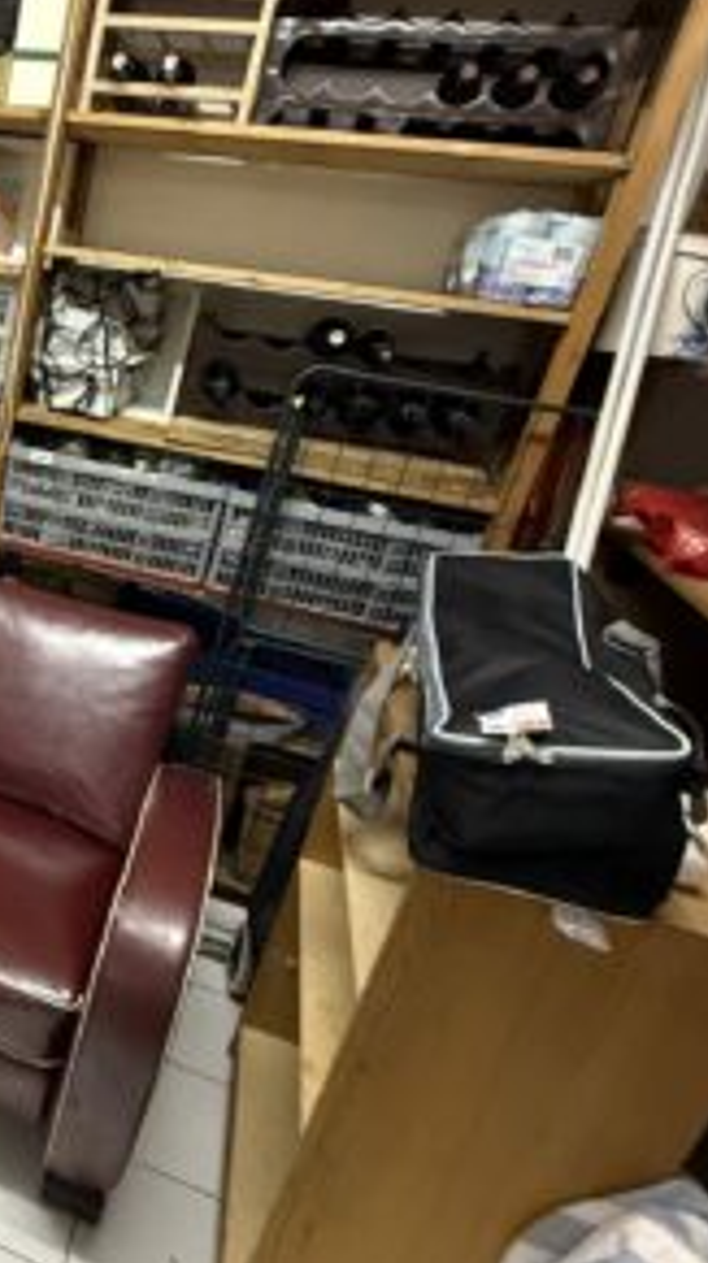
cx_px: -126
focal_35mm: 21
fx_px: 703
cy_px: 621
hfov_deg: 39.7
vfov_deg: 83.9
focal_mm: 2.22
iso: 640
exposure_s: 1/50
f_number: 2.2
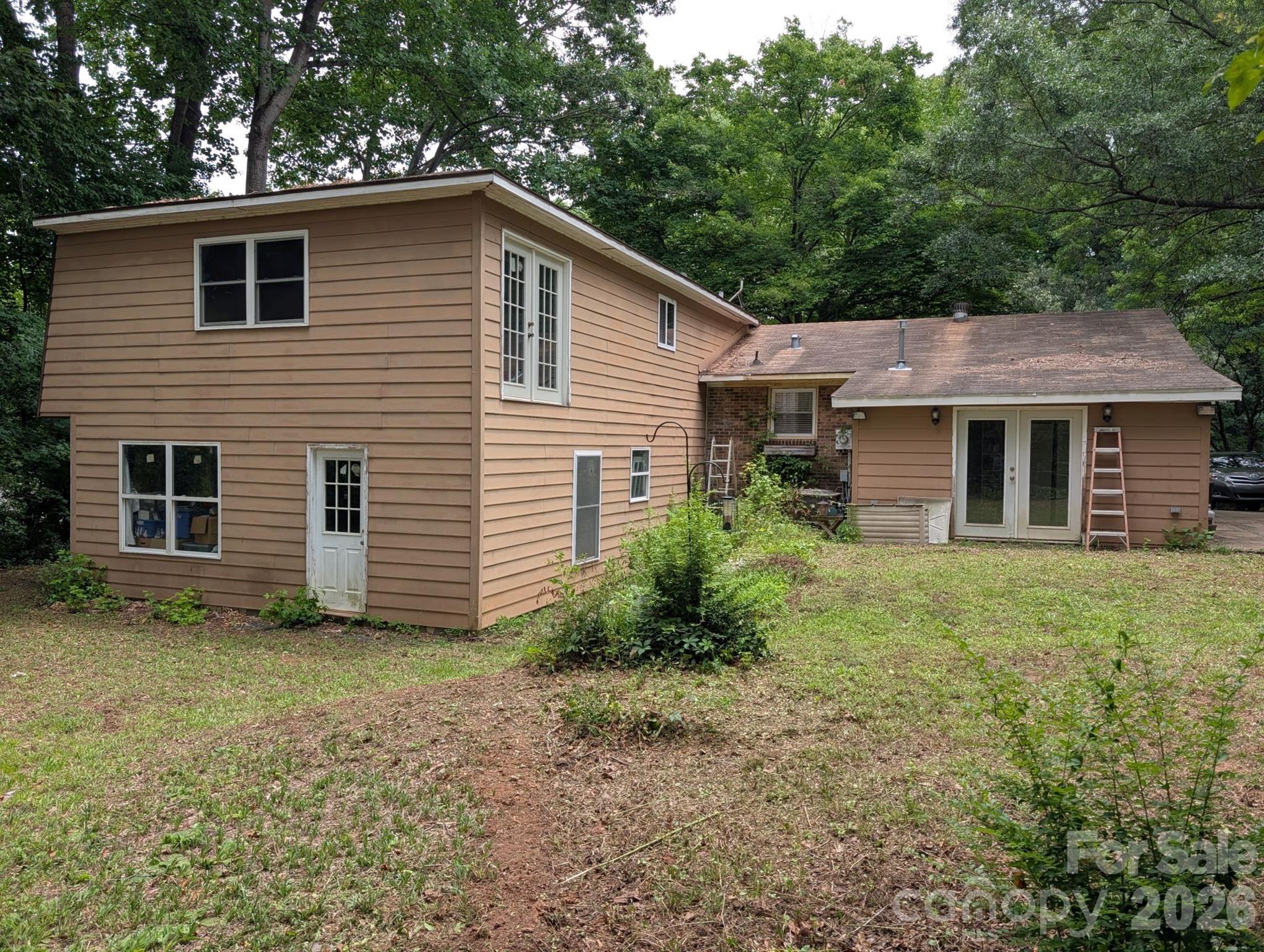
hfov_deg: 71.5
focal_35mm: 24
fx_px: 878
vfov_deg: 56.9
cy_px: 476
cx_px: 632
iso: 19
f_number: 1.68
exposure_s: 1/236
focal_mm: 6.9
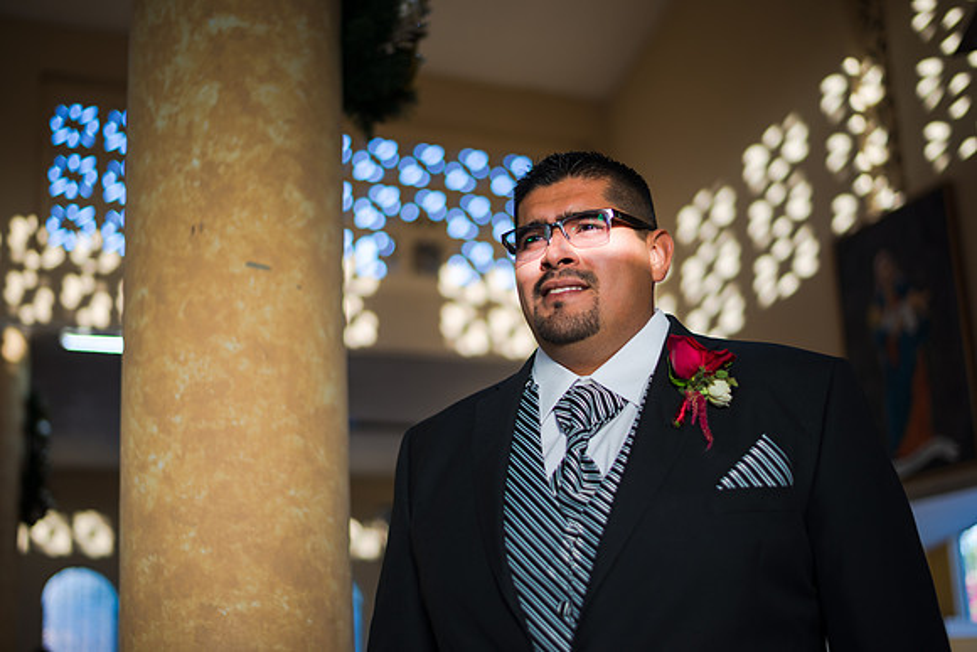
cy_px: 326
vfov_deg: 27.0
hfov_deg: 39.6
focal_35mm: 50
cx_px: 488
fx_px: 1357
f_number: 1.8
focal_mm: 50
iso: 125
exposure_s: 1/400
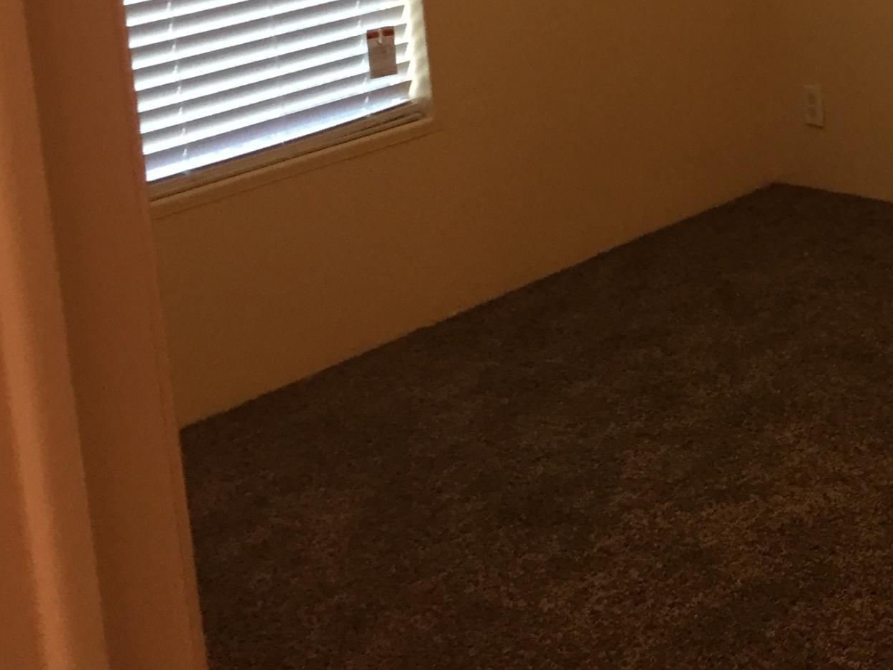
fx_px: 1806
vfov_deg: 20.0
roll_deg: +1.5
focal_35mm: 70
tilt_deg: -8.0
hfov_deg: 25.7
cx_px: 991
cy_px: -87
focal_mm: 4.15
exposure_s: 1/30
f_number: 2.2
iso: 125
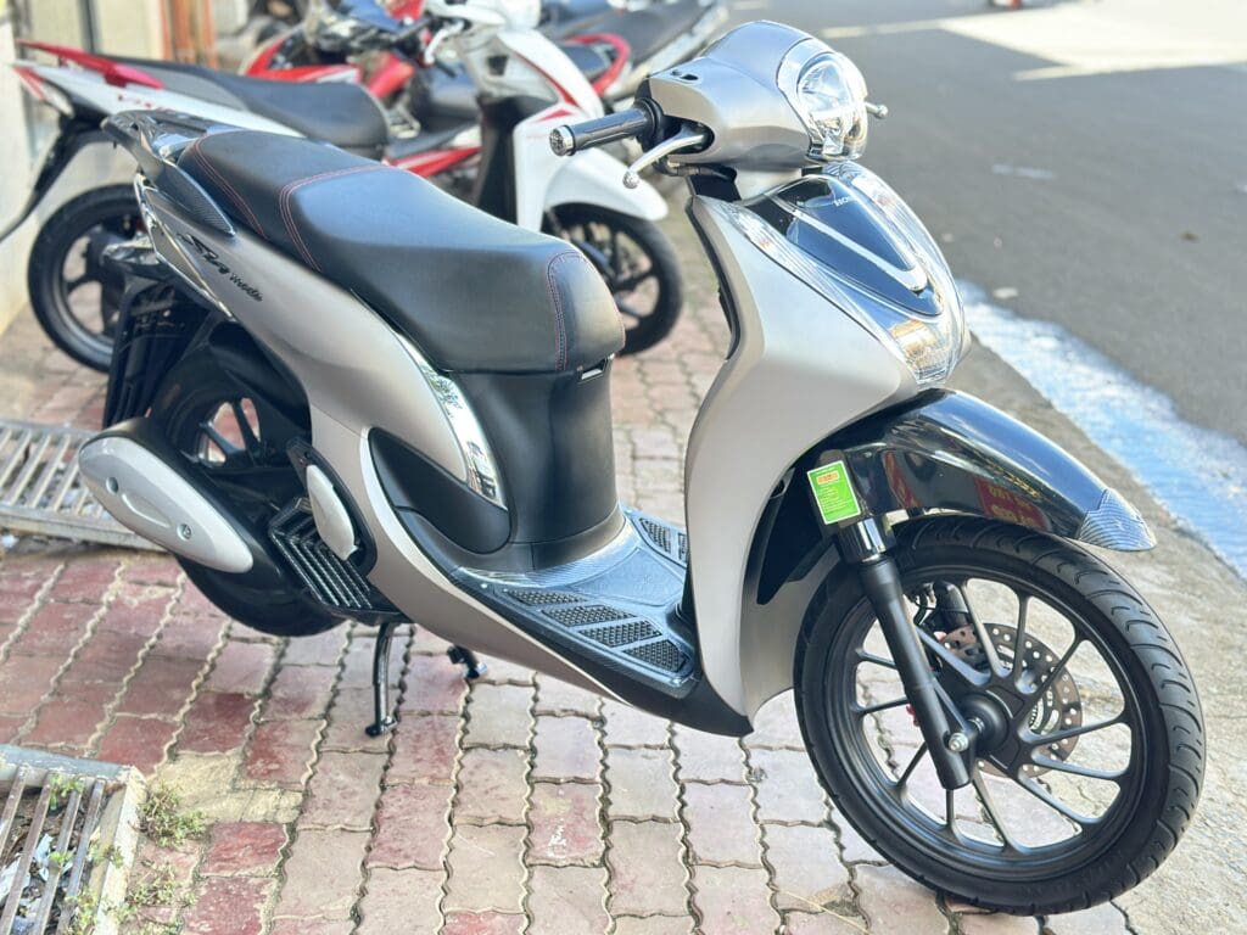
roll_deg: +1.2
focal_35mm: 48
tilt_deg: -16.9
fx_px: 1729
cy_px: 468
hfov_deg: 39.7
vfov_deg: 30.3
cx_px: 624
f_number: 1.78
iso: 125
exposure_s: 1/164
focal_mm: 6.86
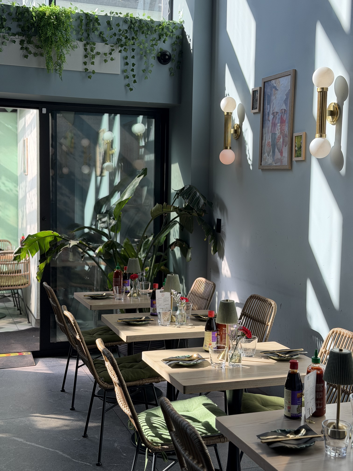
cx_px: 176
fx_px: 653
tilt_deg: -5.2
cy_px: 236
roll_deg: -0.8
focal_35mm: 48
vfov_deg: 39.7
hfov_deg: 30.3
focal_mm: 6.76
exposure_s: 1/429
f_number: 1.78
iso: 80
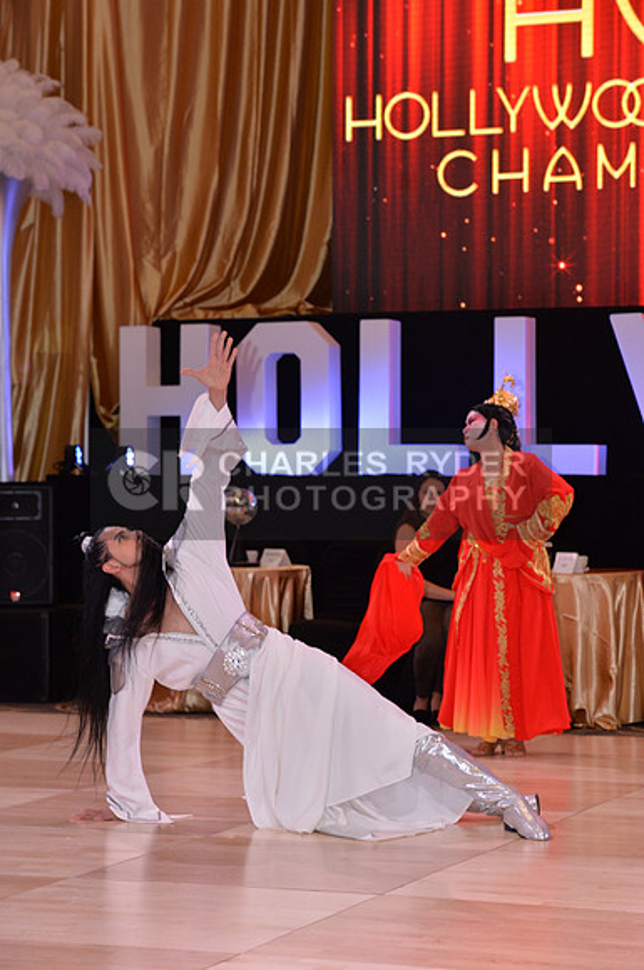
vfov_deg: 20.0
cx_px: 322
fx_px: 2745
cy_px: 485
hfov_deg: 13.4
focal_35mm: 102
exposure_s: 1/250
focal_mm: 102
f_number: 6.3
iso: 1600
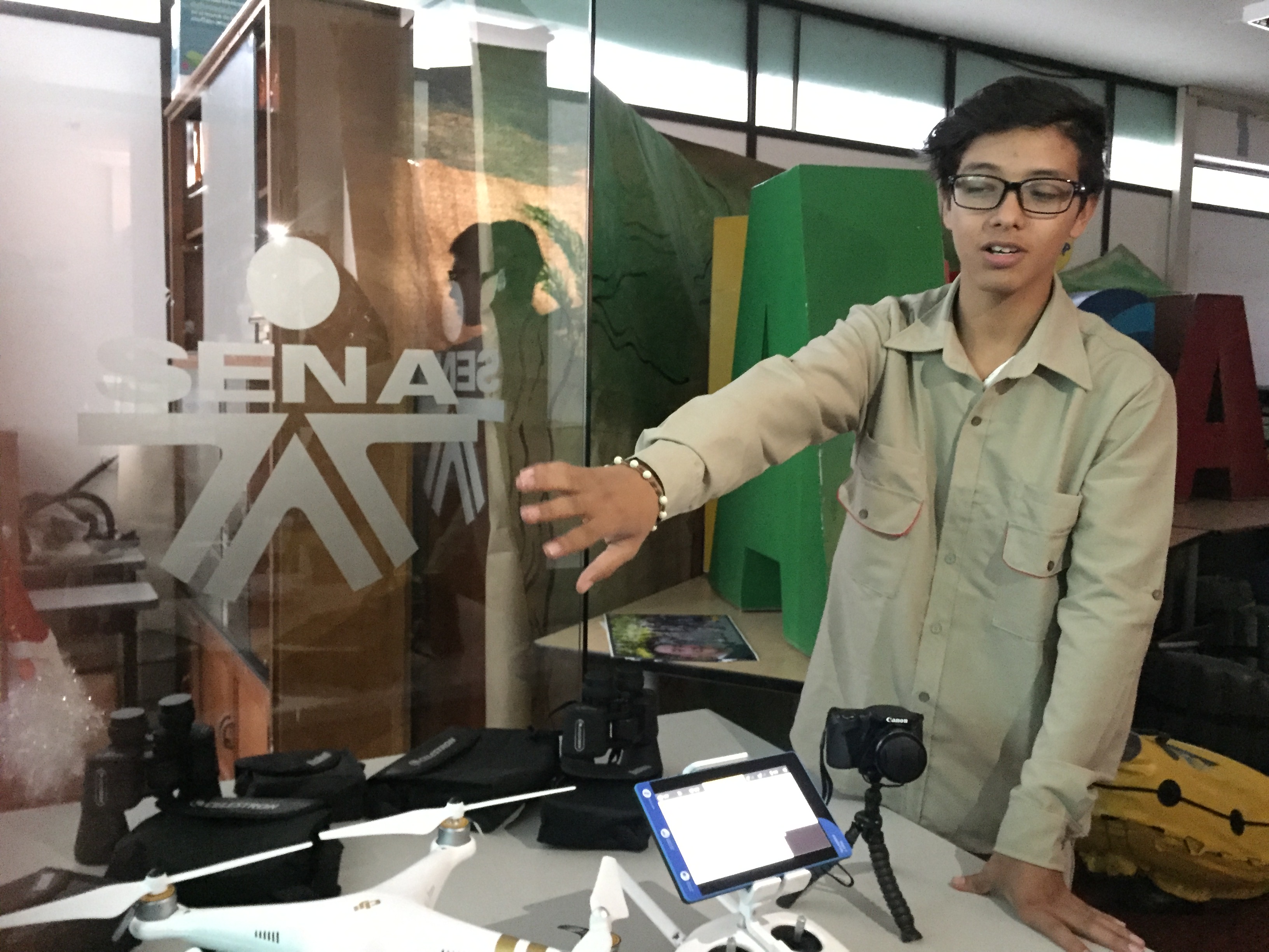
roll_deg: -1.6
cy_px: 476
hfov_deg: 61.7
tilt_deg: -5.8
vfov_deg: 48.2
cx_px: 634
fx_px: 1063
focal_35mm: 29
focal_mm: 4.15
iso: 1250
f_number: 2.2
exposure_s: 1/15
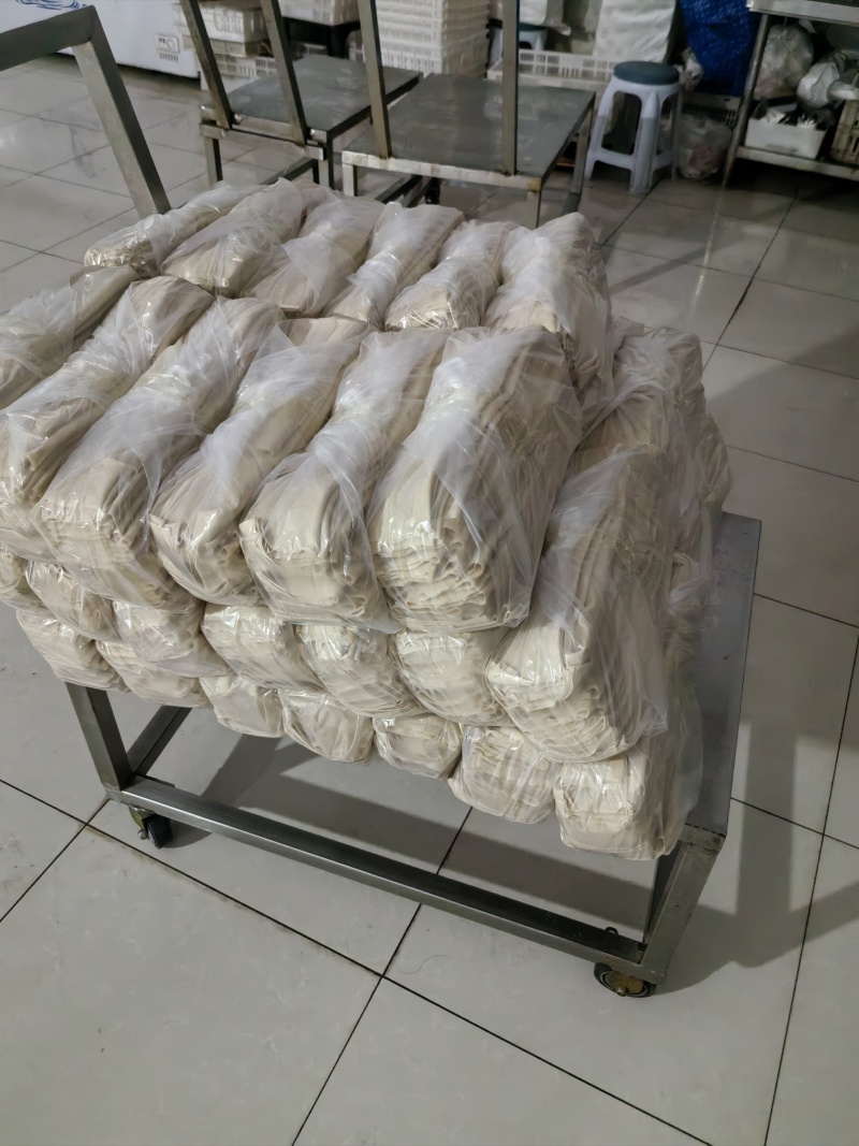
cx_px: 430
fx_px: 894
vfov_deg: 65.3
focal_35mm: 27
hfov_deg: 51.3
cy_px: 573
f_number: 1.4
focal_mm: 5.72
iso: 500
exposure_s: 1/120
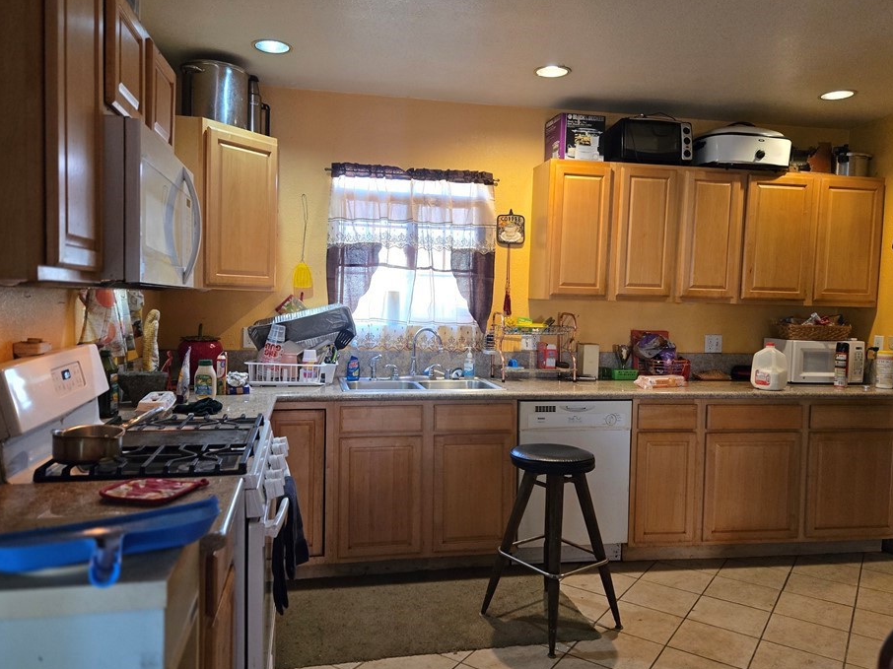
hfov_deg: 67.3
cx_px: 454
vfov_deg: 53.0
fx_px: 671
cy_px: 342
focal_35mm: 26
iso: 640
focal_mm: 5.4
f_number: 1.8
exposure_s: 1/120
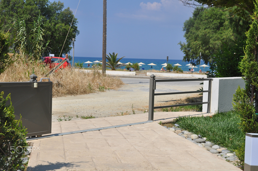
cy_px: 86
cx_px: 129
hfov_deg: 35.1
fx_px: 408
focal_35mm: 57
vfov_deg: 23.7
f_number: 10
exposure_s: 1/400
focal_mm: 38
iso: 200
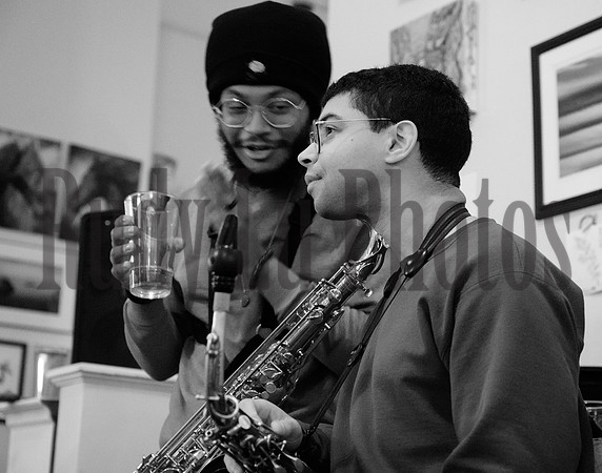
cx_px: 355
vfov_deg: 21.2
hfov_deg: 26.8
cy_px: 236
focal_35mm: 71
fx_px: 1263
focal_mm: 64
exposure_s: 1/30
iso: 12800
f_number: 4.5
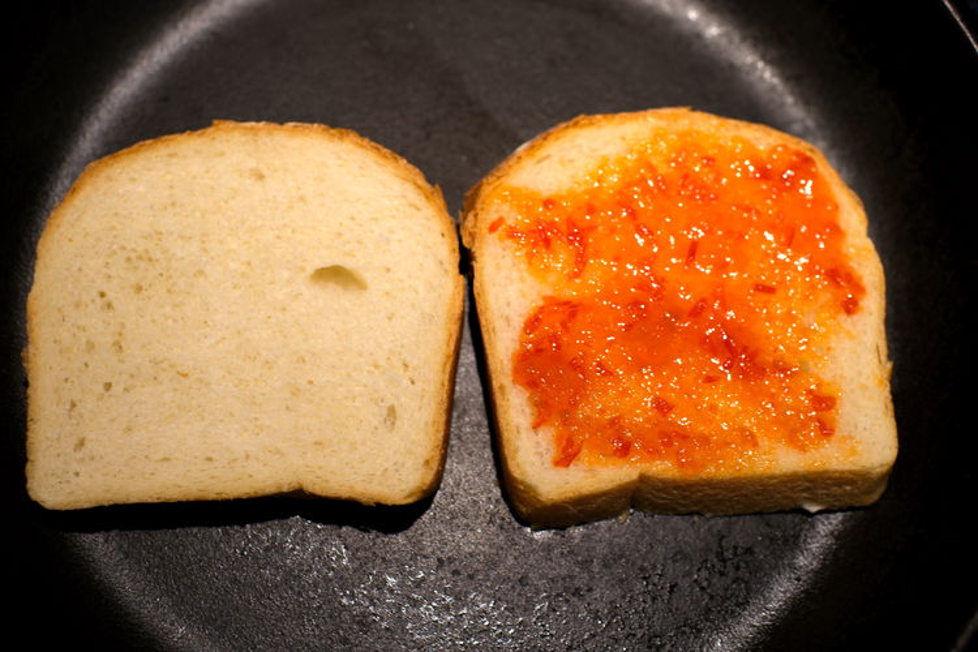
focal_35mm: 45
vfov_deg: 29.9
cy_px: 326
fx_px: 1222
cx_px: 489
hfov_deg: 43.6
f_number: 2.8
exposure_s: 1/45
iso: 125
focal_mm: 30
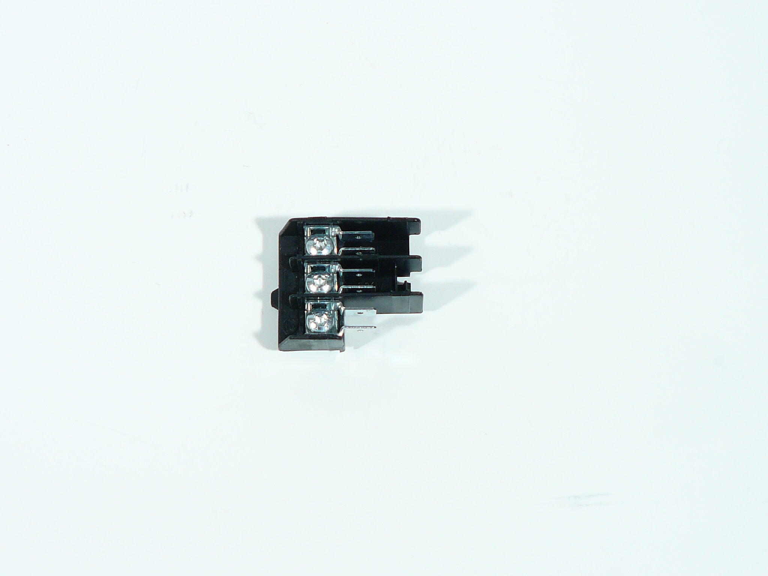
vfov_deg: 23.3
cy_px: 288
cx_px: 384
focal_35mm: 63
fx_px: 1398
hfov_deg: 30.7
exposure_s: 1/60
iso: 100
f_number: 2.8
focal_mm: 6.9
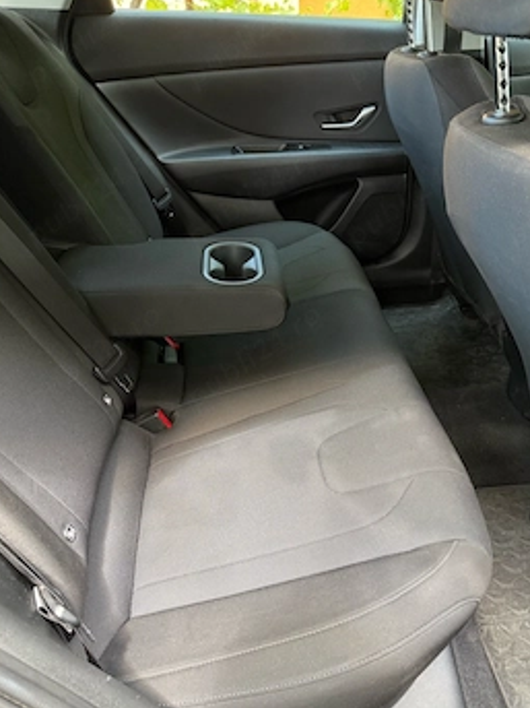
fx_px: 572
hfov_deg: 49.6
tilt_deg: -33.8
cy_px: 382
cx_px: 295
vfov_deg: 63.4
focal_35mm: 28
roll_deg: -1.1
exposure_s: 1/60
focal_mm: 6.76
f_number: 1.78
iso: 250
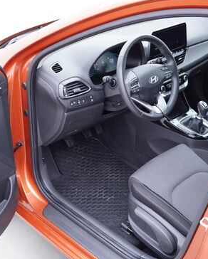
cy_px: 129
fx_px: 392
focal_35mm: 51
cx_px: 118
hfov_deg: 29.7
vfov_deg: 36.6
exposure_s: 1/40
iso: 320
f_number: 2.8
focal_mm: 24
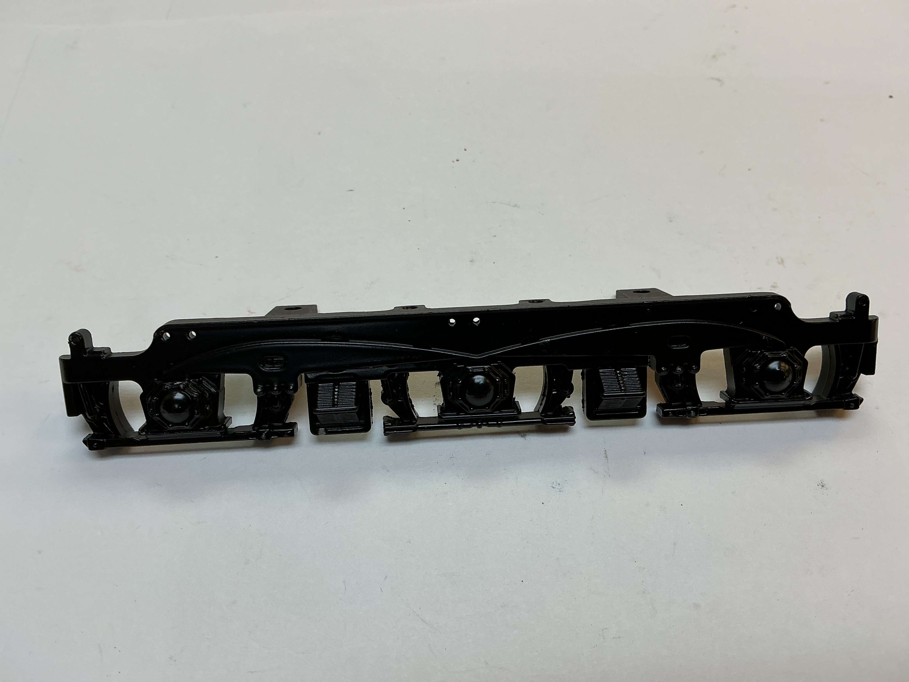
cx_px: 454
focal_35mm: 29
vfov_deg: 48.2
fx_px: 762
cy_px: 341
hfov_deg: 61.7
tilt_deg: -55.1
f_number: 1.8
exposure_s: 1/120
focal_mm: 3
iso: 32
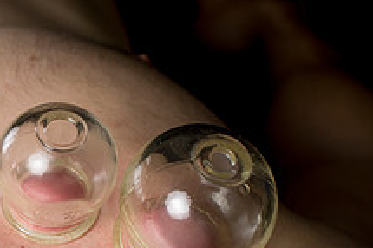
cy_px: 284
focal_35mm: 135
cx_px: -102
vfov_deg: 10.0
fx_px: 1398
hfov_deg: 14.6
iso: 800
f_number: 5
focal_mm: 50
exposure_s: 1/200
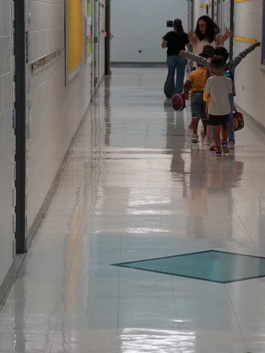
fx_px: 1541
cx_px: 160
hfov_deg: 9.8
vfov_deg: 13.1
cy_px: 193
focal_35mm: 151
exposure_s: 1/250
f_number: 5.6
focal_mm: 69
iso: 2500
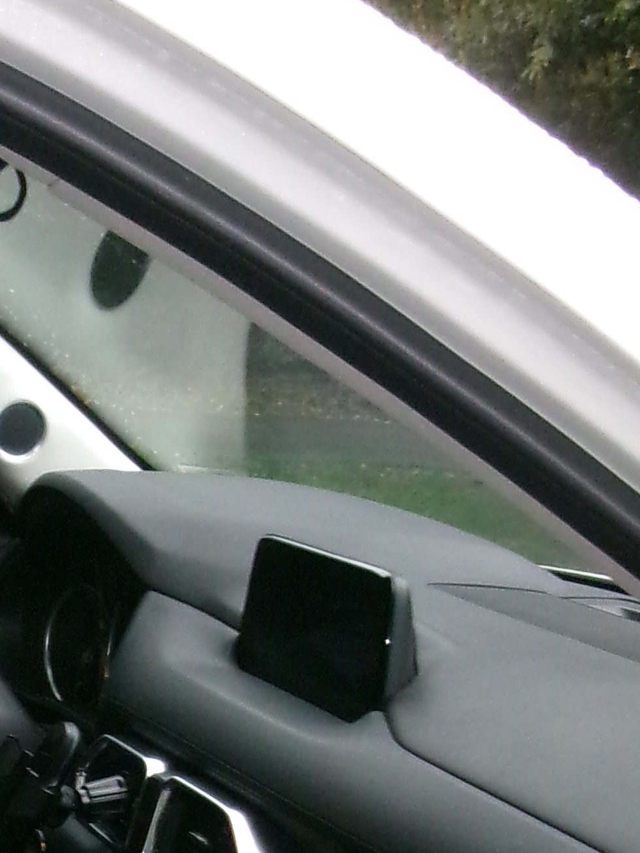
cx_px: -168
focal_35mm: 99
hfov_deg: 14.4
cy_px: 1036
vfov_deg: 18.7
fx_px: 2441
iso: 400
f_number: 3.9
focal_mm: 5.1
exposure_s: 1/60
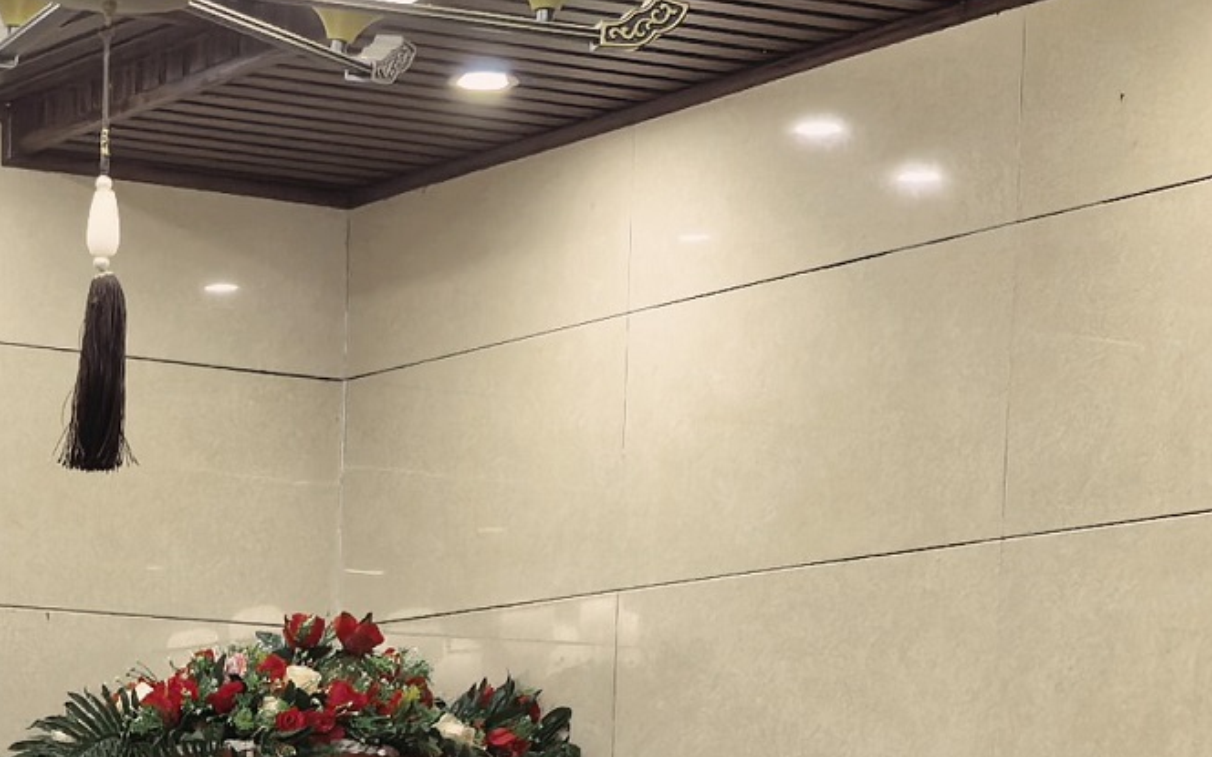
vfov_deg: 10.6
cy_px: 1392
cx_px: 11
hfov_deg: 17.7
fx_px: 3799
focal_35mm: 115
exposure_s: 1/50
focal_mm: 5.34
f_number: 1.6
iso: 80
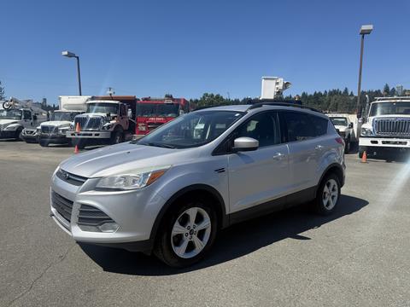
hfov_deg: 71.6
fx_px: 284
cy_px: 154
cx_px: 205
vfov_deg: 56.8
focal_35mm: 24
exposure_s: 1/4975
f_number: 1.78
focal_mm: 6.76
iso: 80
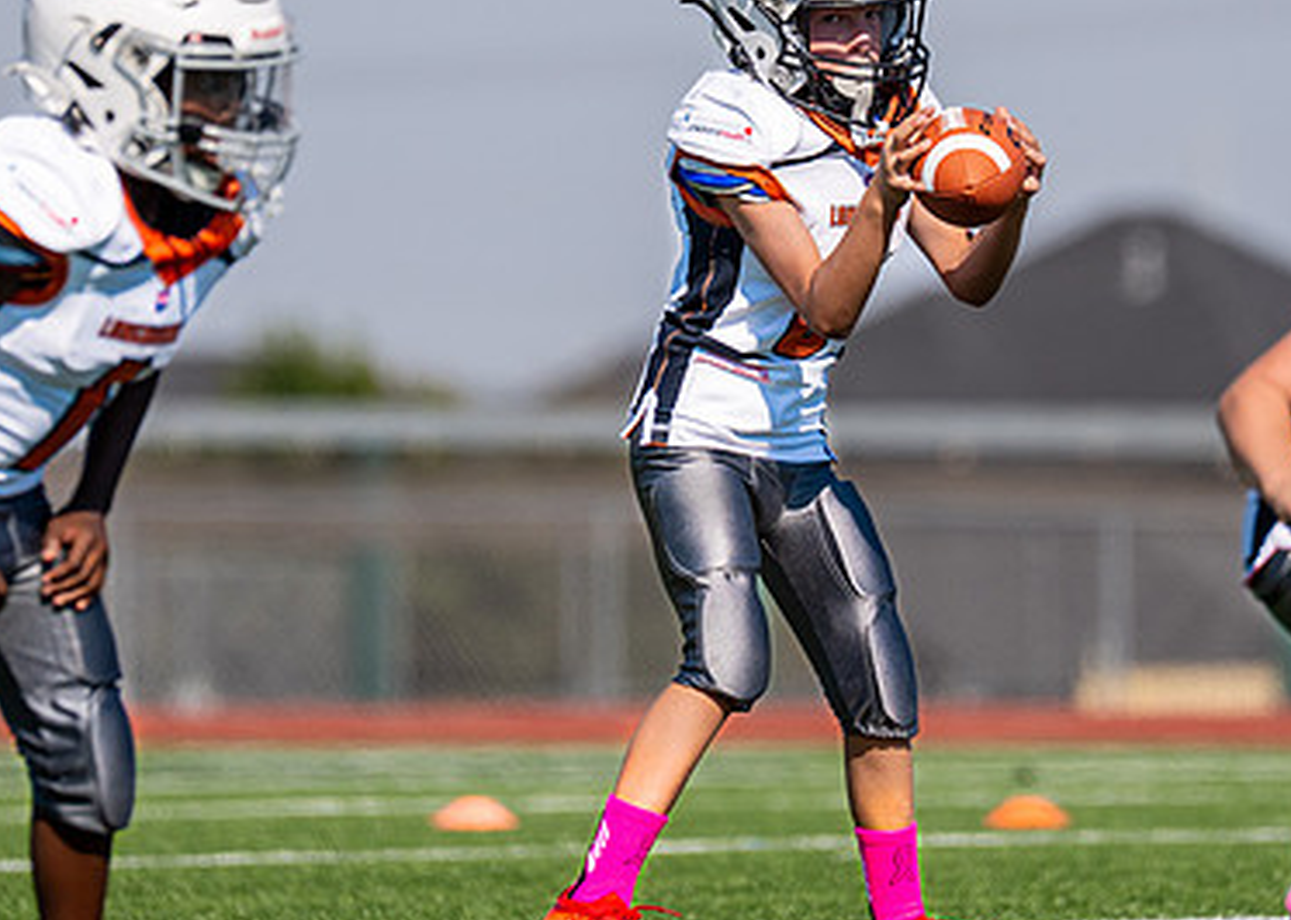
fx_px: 18396
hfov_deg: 4.0
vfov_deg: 2.9
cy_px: 266
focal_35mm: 502
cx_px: 800
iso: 100
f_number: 2.8
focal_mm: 200
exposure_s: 1/3200
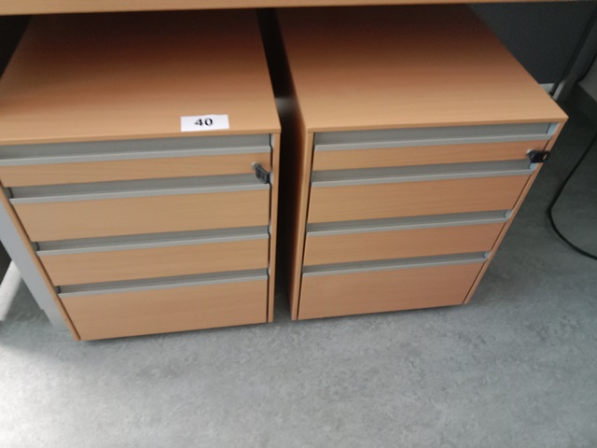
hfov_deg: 65.3
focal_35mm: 27
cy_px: 224
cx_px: 298
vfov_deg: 51.4
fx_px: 466
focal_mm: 3.65
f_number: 2.2
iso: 1696
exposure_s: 1/16.7
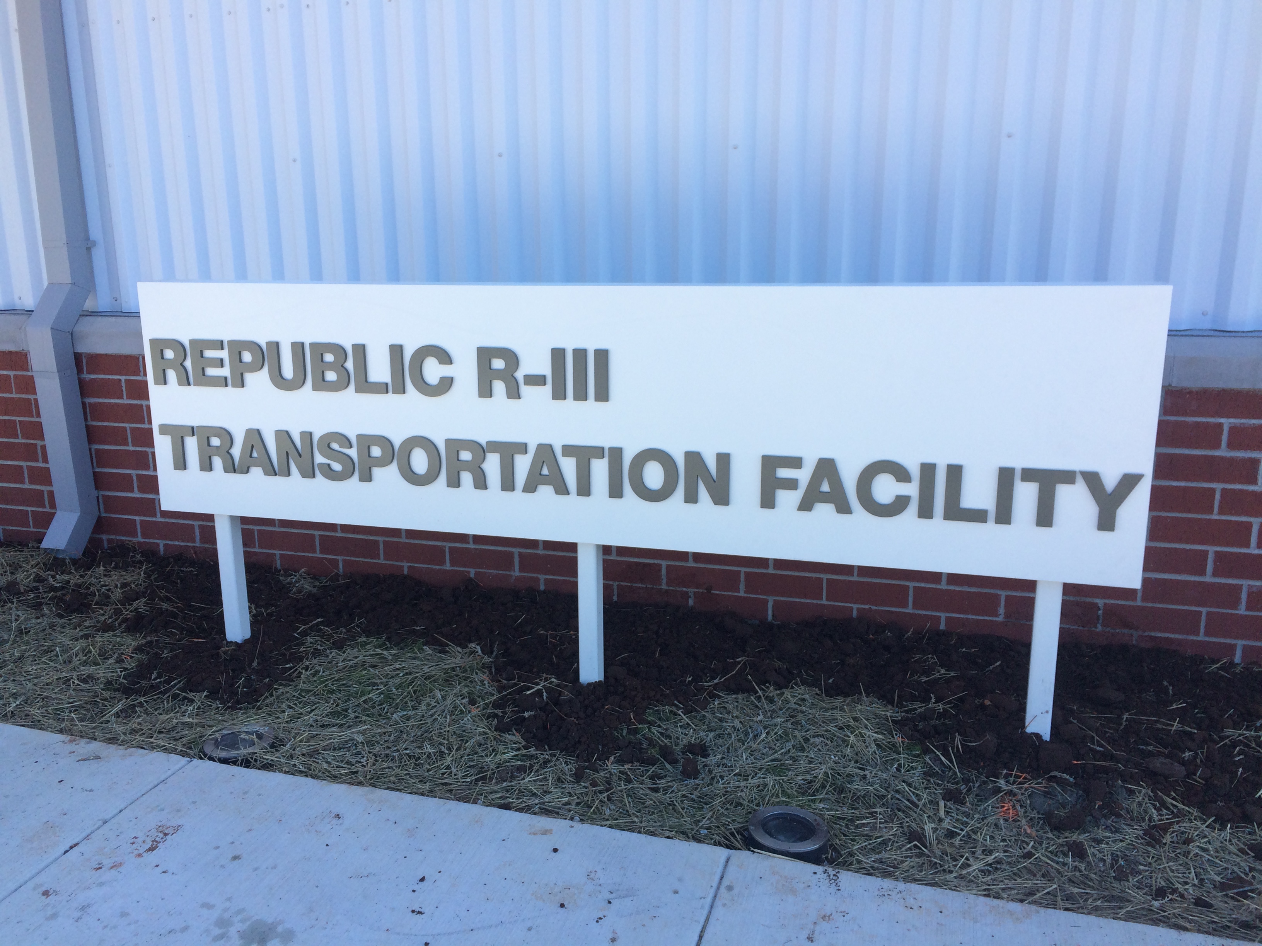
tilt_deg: -16.0
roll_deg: +2.0
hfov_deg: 61.7
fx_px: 1057
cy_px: 473
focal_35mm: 29
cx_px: 631
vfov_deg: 48.2
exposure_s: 1/570
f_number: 2.2
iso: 32
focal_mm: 4.15
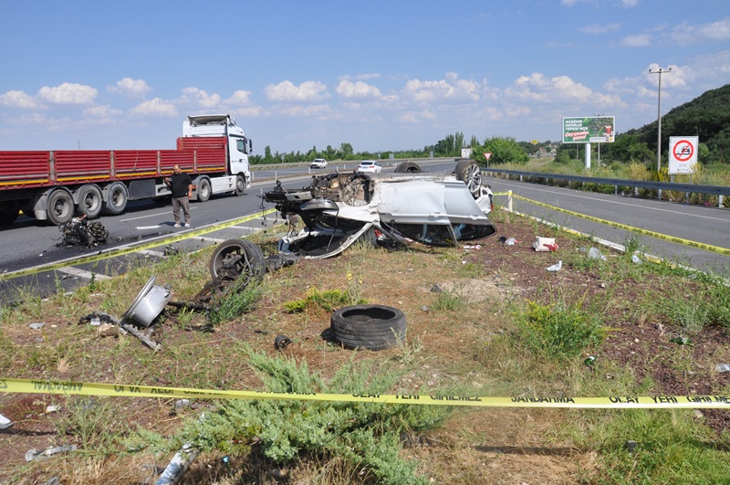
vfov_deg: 47.8
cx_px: 365
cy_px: 242
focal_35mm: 27
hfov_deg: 67.5
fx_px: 547
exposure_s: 1/400
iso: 200
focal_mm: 18
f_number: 10
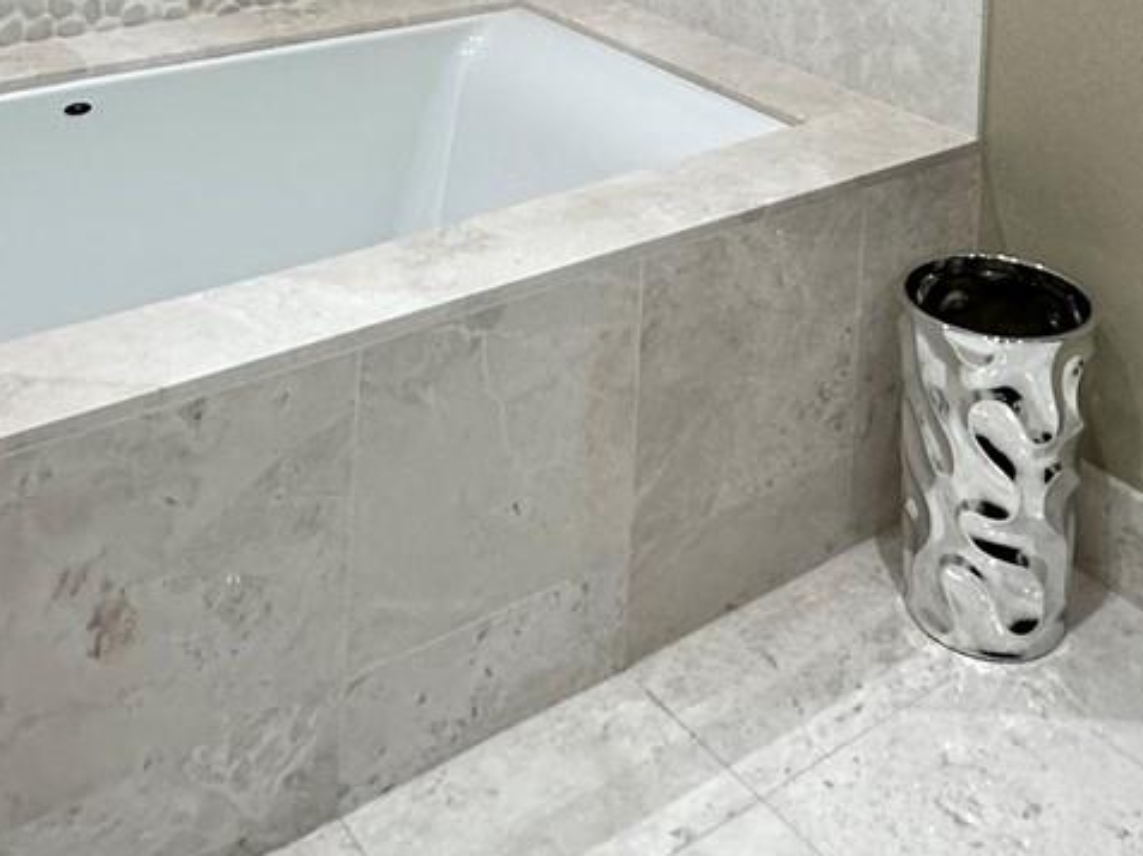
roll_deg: -2.5
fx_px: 1551
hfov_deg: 40.4
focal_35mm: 47
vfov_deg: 24.7
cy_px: -386
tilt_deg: -2.1
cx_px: 642
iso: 200
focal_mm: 2.22
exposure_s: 1/120
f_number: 2.2
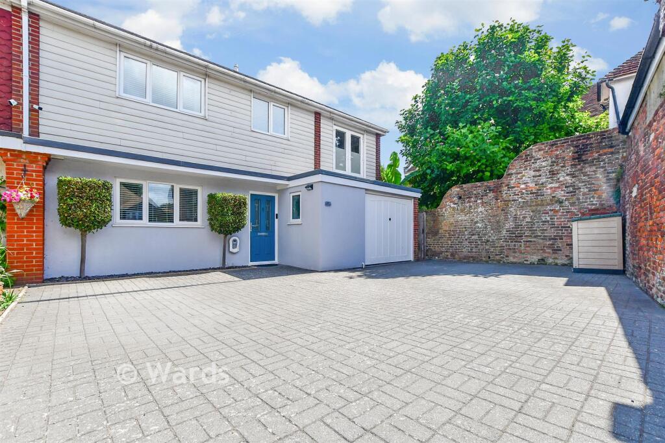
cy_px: 222
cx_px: 332
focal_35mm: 15
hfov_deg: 100.4
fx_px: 277
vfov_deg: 77.3
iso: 160
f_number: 8
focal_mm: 10
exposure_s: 1/320
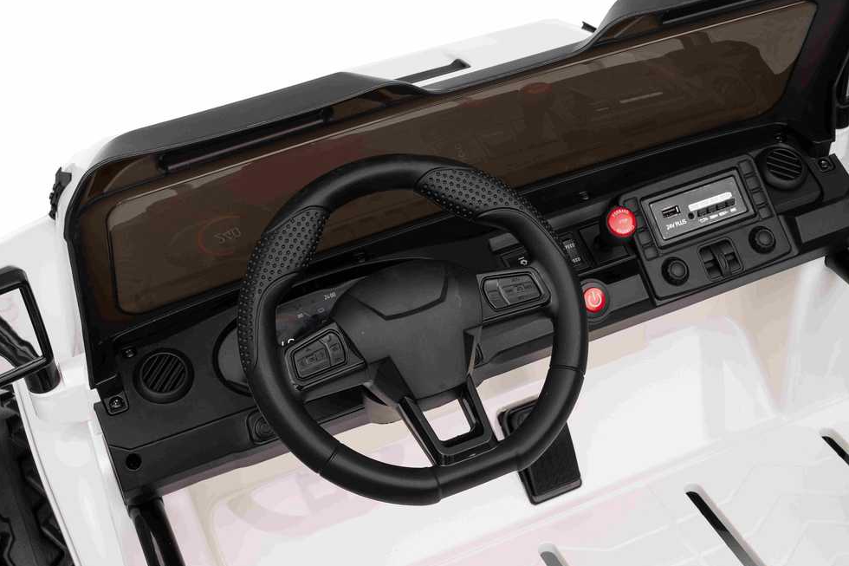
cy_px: 286
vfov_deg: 27.0
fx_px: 1179
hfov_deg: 39.6
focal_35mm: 50
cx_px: 417
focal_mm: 49
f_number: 20
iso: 200
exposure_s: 1/50
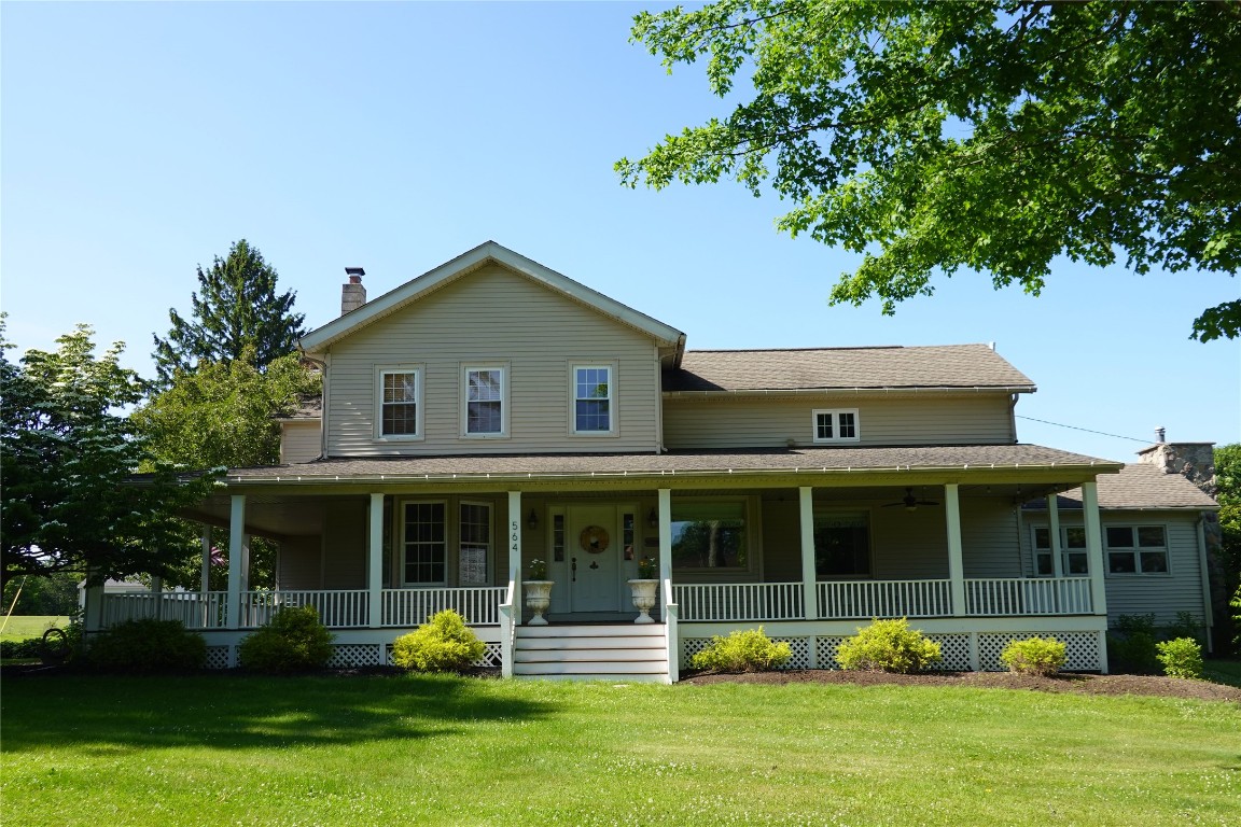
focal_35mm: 36
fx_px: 1241
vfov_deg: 36.9
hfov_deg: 53.1
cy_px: 414
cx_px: 620
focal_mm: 13.29
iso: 100
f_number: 5.6
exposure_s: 1/200
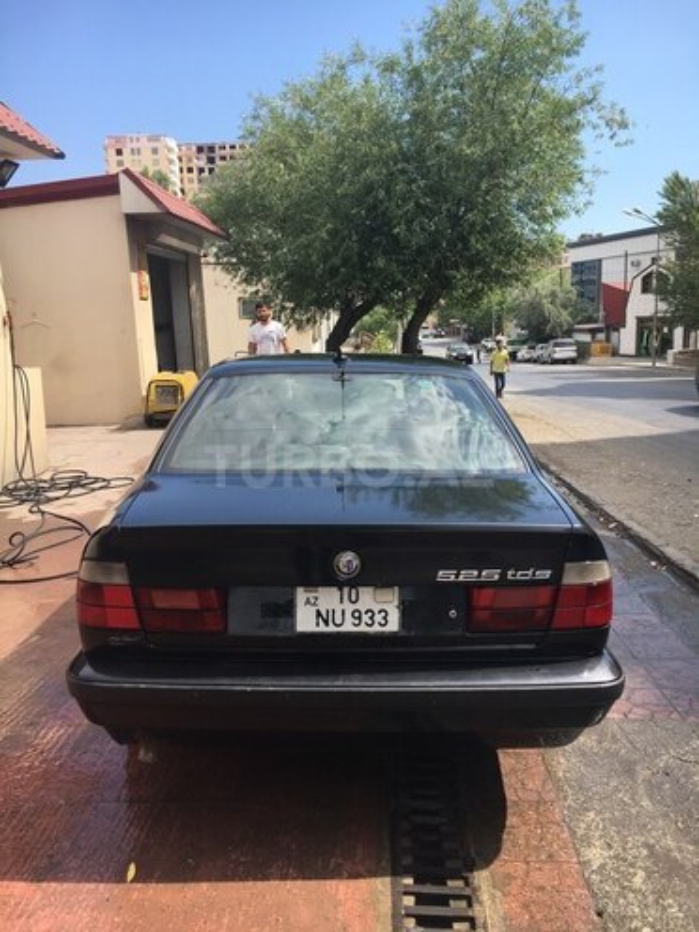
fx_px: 781
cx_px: 350
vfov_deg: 61.7
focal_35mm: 29
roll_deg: +3.2
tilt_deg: -11.9
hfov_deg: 48.2
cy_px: 466
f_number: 2.2
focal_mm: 4.15
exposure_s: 1/986
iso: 25
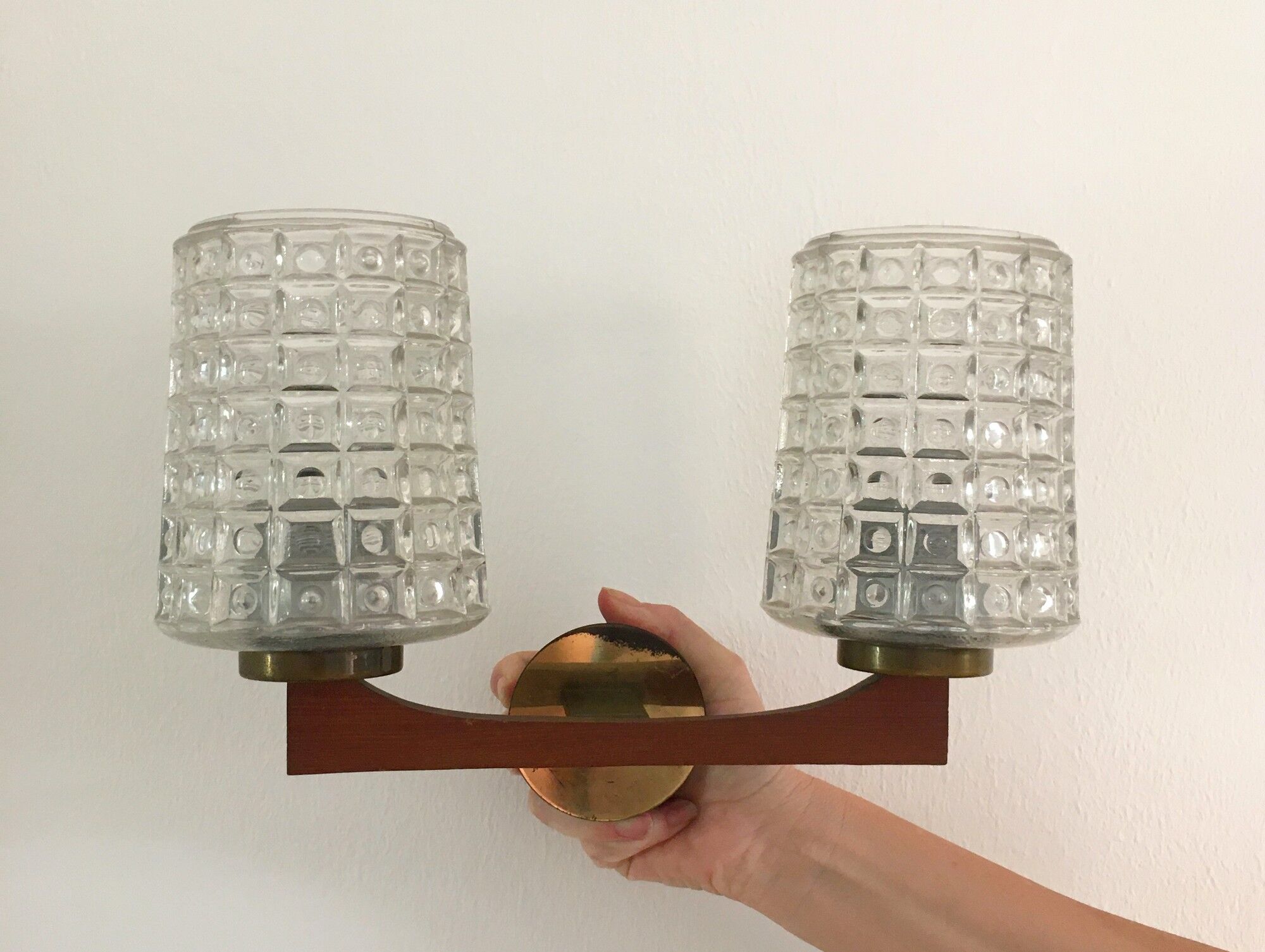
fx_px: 1061
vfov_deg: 48.3
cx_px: 632
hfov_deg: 61.6
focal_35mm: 29
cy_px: 476
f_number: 2.2
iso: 100
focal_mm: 4.15
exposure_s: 1/33
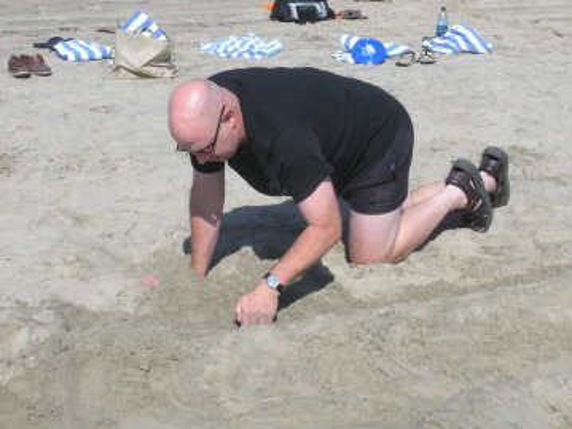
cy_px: 158
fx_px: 1090
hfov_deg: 29.4
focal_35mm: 66
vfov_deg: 22.2
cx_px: 325
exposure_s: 1/580
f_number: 4.4
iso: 64
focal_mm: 9.1
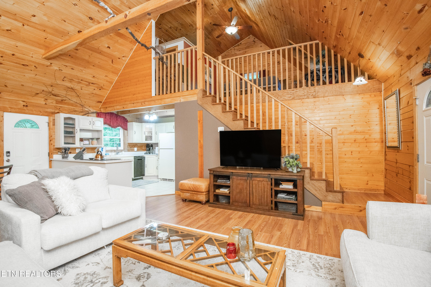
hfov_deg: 96.7
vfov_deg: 73.7
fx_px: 192
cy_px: 144
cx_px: 216
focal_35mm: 16
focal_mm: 16
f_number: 9
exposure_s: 1/30
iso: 500
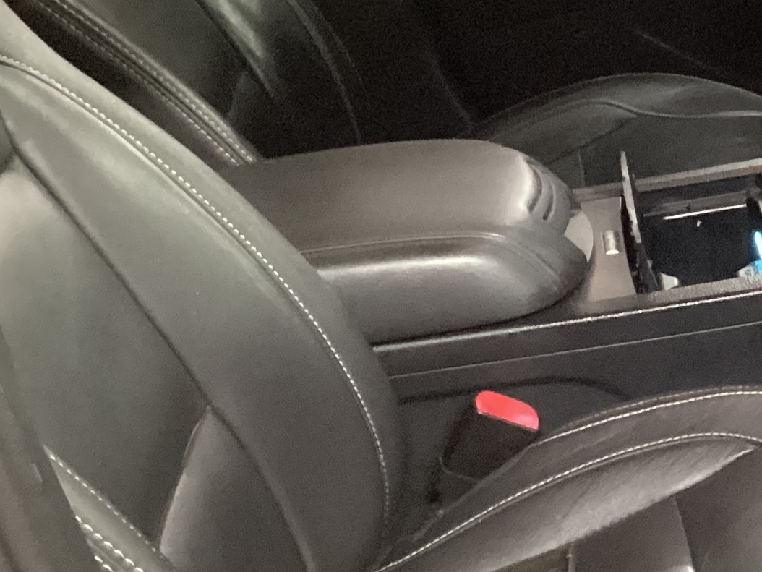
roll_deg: +2.7
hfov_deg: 19.6
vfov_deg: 15.4
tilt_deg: -27.1
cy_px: 315
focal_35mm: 96
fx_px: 2114
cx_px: 842
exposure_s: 1/20
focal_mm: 3.3
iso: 800
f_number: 2.4
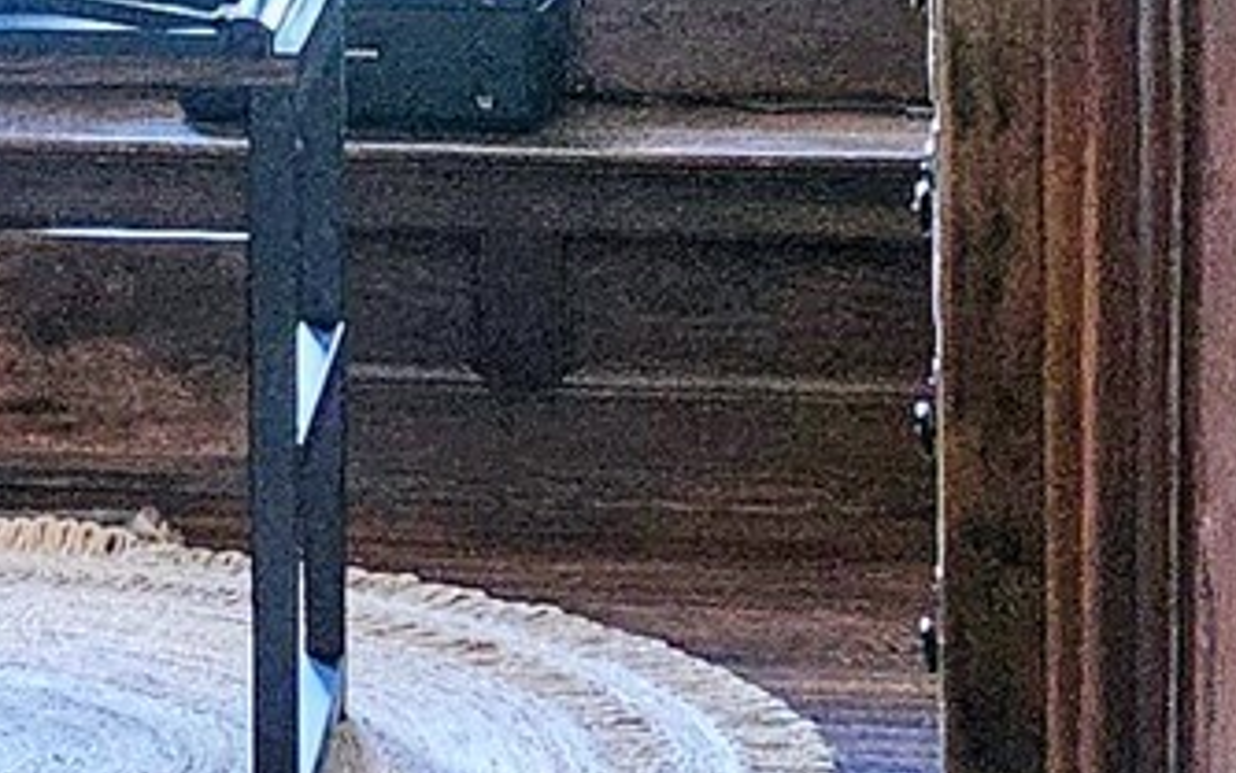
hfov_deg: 12.2
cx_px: -263
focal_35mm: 168
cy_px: -266
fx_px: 5661
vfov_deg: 7.7
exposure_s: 1/120
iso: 800
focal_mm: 5.4
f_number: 1.8
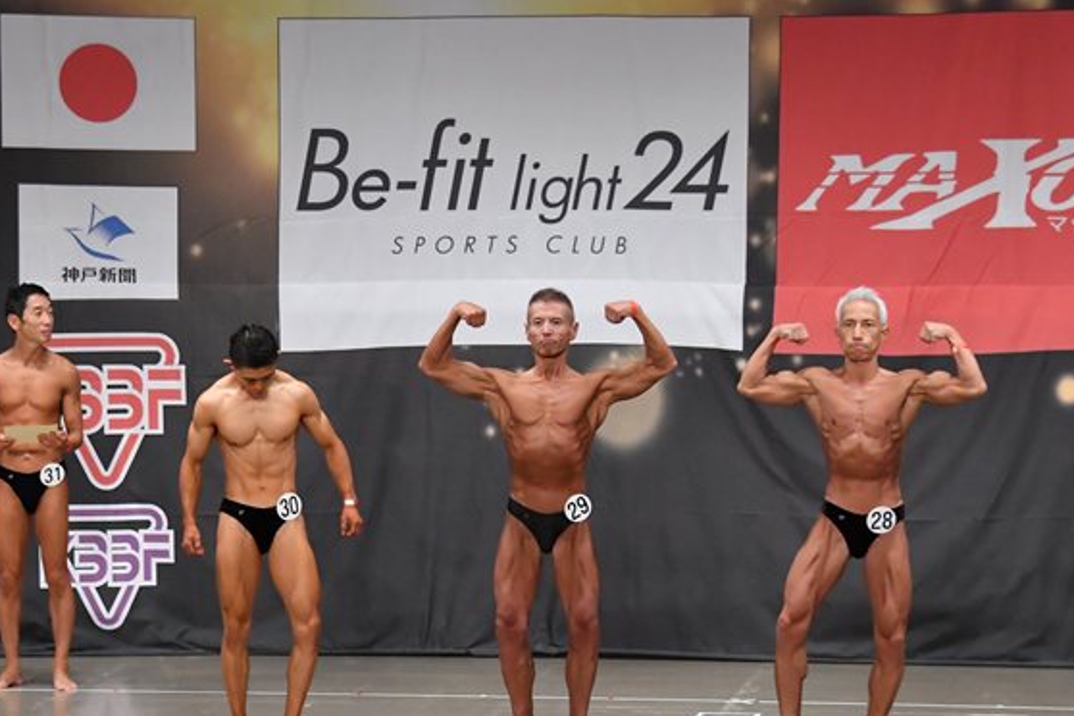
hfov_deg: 13.7
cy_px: 460
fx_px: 4475
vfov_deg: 9.1
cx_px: 382
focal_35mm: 150
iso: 5000
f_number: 5.6
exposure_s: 1/400
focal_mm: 72
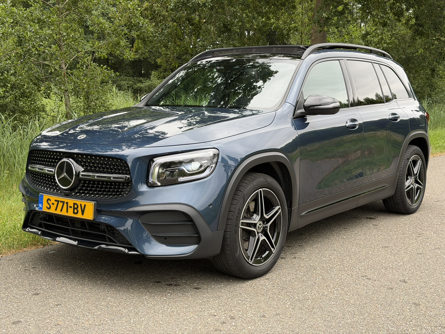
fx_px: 617
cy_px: 167
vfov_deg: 30.3
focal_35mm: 48
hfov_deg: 39.7
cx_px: 222
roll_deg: -1.2
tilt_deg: -7.9
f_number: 1.78
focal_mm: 6.76
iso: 64
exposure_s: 1/273
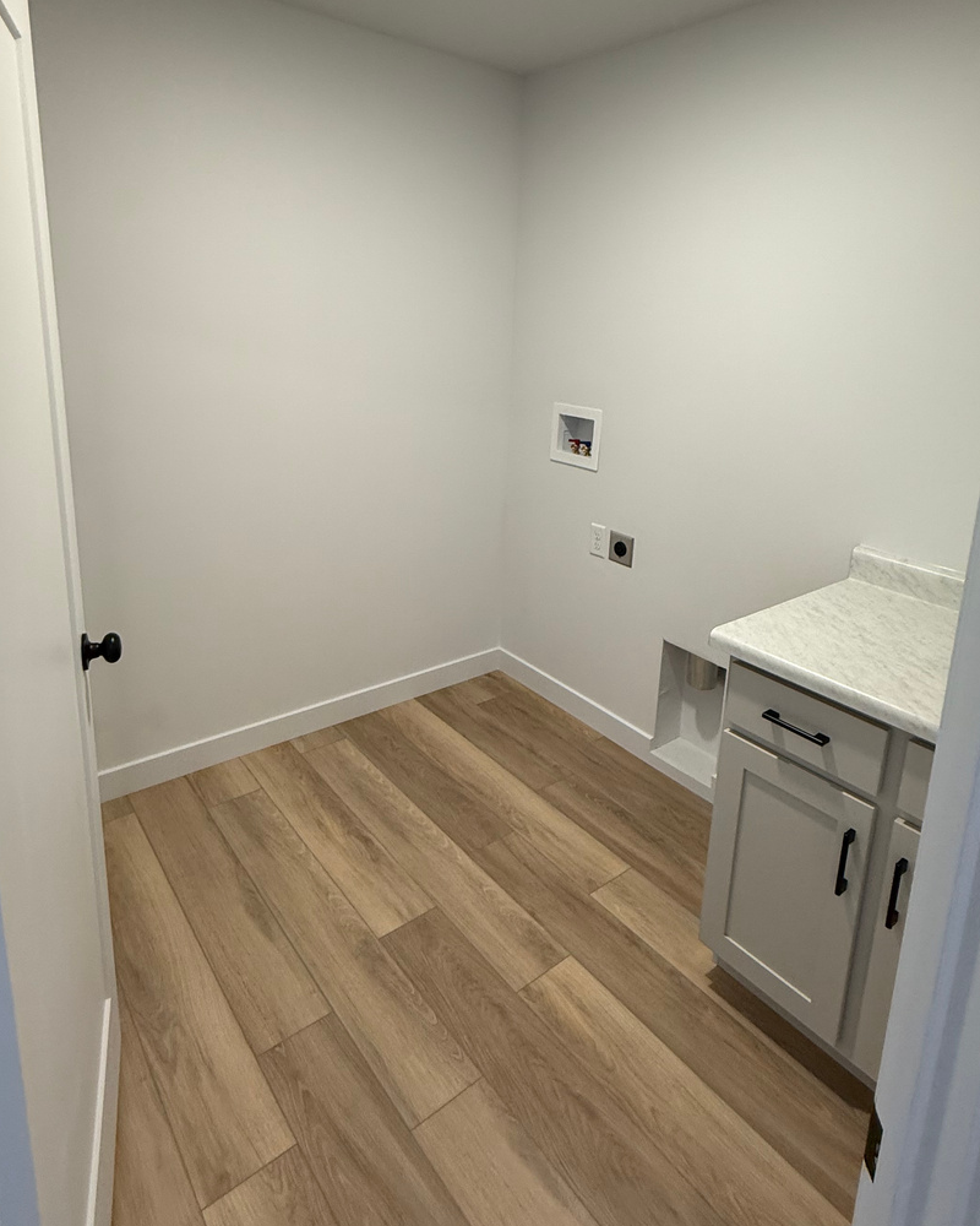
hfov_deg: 65.4
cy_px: 488
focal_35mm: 21
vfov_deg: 76.7
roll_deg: -2.3
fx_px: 761
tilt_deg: -10.0
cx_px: 528
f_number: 2.2
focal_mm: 2.22
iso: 160
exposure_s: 1/120
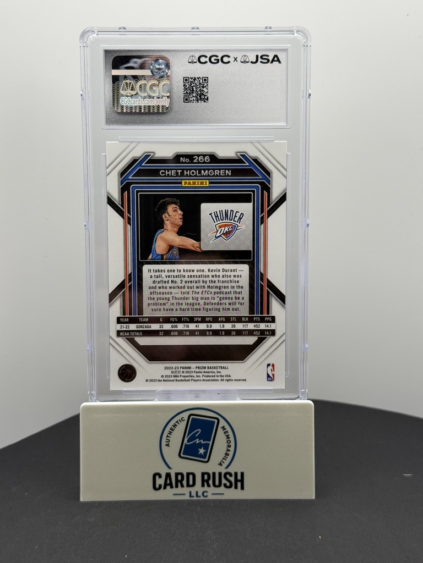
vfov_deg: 39.7
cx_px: 212
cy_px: 282
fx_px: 782
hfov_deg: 30.3
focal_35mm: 48
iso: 64
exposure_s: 1/242
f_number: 1.78
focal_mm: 6.76
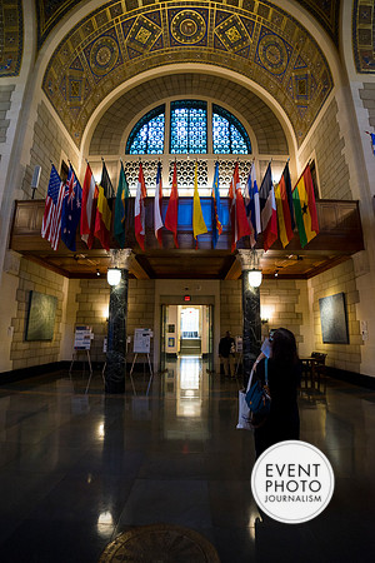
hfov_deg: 70.4
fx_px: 266
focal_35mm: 17
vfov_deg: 93.3
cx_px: 188
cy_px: 282
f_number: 4
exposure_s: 1/80
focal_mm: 17
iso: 640
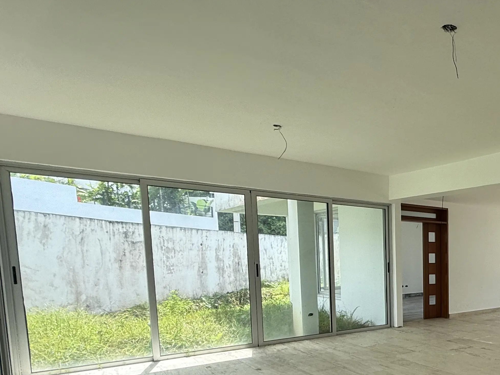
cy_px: 295
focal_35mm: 29
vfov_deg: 46.0
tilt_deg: -5.2
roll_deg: -0.2
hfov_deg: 51.0
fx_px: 419
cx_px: 488
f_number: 2.2
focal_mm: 2.22
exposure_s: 1/363
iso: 50
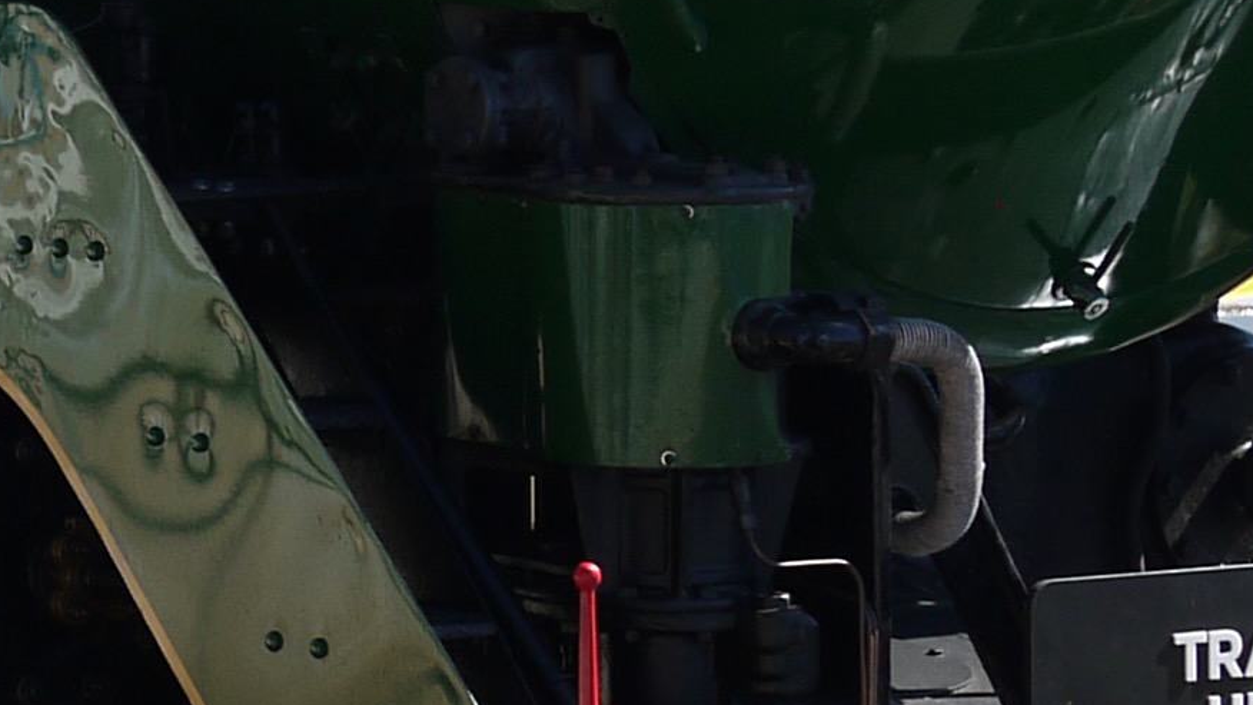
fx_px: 6612
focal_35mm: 199
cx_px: -245
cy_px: 203
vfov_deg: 6.1
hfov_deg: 10.6
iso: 100
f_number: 2.8
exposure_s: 1/1300
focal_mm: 20
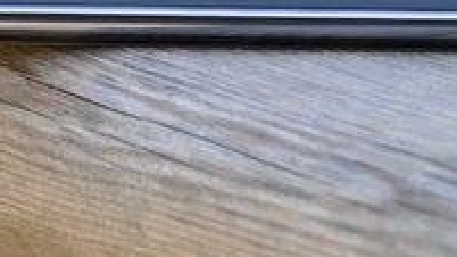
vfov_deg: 1.3
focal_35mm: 919
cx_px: 48
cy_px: -9
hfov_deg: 2.4
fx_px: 11135
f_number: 4.5
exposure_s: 1/320
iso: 125
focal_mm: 89.34
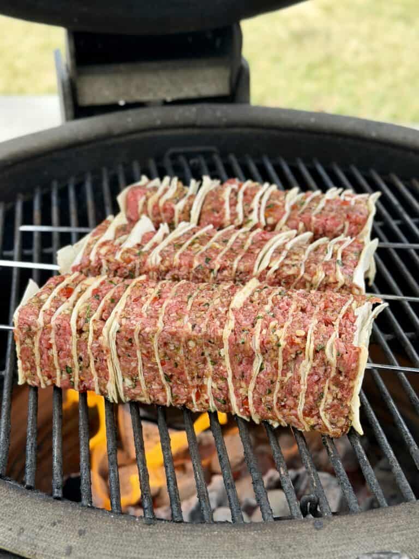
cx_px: 210
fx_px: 775
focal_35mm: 48
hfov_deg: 30.3
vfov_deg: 39.7
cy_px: 280
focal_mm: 6.76
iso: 64
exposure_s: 1/828
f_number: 1.78
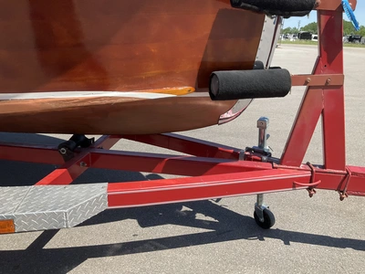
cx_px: 182
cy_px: 137
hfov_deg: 61.7
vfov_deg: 48.2
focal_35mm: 29
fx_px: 306
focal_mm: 3
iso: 25
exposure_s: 1/1342
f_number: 1.8
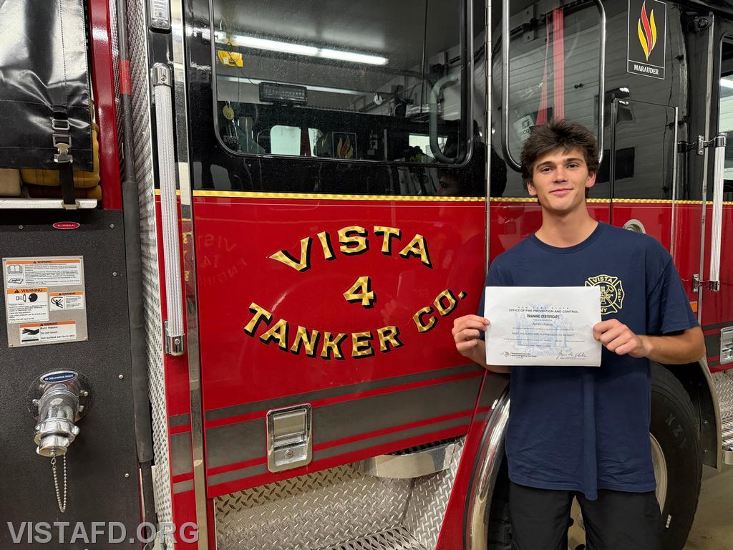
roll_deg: +2.2
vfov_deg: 56.8
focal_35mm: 24
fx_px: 508
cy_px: 275
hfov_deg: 71.6
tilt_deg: -5.2
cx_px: 366
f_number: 1.78
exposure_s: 1/60
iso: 640
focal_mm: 6.76
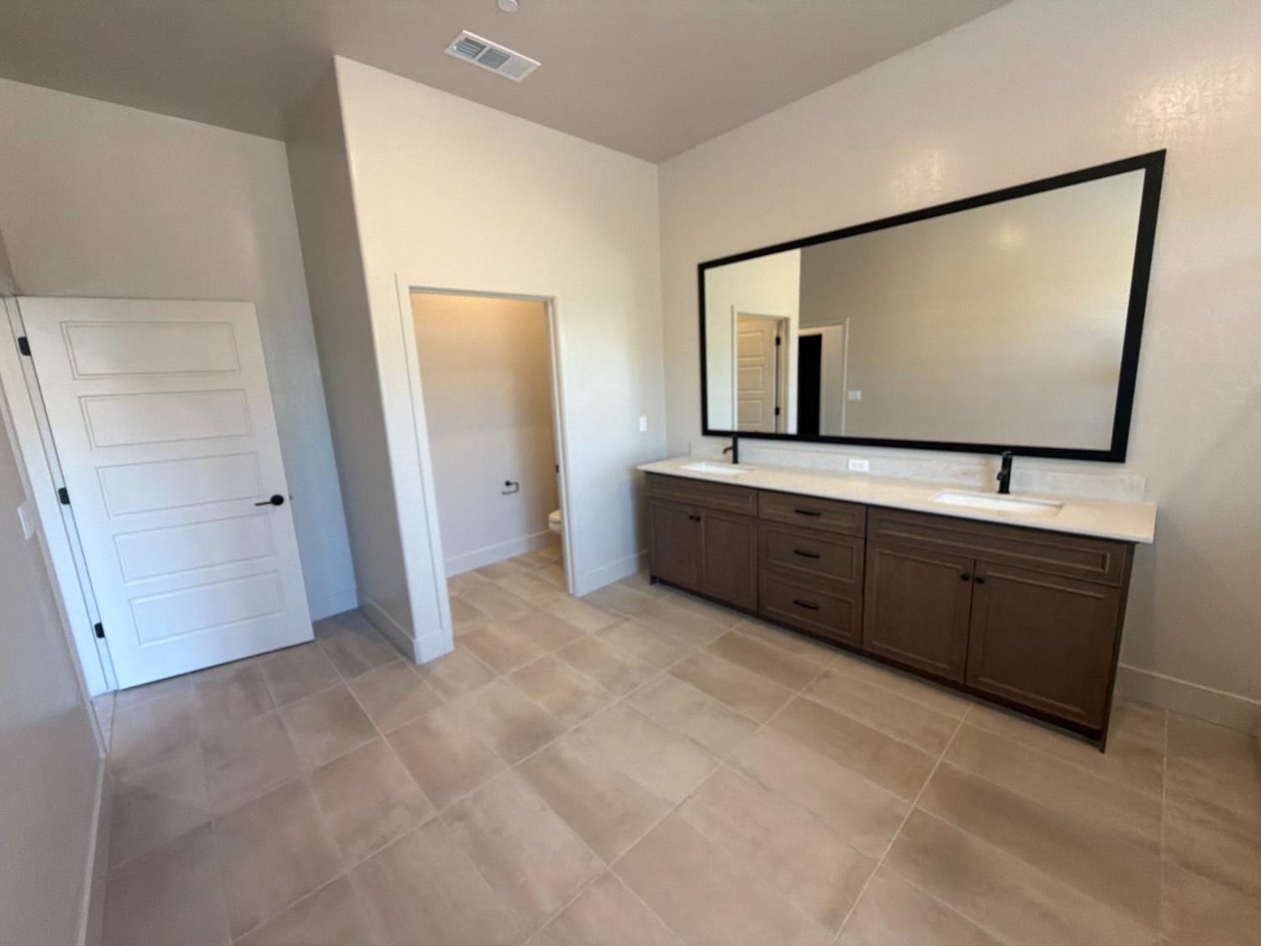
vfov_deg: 85.7
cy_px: 473
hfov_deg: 102.1
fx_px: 510
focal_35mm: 14
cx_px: 630
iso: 250
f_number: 2.2
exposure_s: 1/60
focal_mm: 2.22
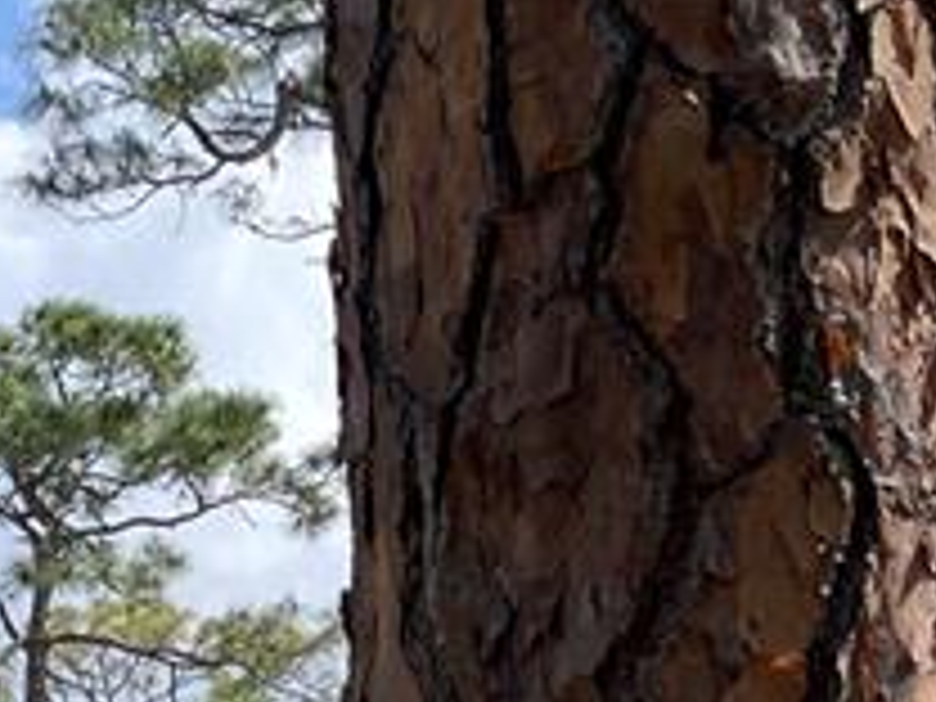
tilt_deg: +9.9
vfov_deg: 11.7
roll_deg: +1.6
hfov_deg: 13.3
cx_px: -1066
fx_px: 3326
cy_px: 963
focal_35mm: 123
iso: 32
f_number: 1.6
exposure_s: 1/1513
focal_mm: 5.1
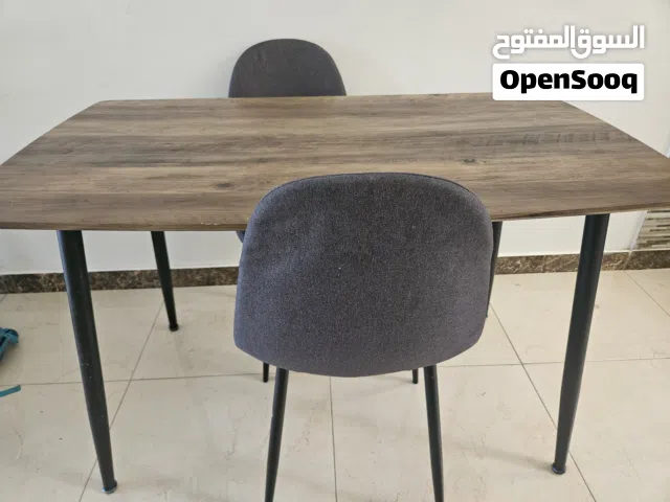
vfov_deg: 58.9
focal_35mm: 23
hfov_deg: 73.9
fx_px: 445
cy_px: 251
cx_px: 335
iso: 640
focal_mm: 5.4
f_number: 1.8
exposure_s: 1/50
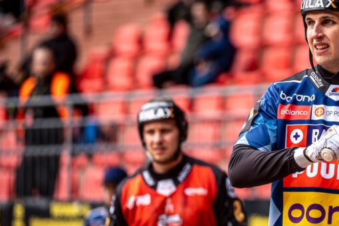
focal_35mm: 372
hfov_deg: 5.5
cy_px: 92
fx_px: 3502
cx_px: 322
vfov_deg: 3.7
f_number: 2.8
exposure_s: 1/1000
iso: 250
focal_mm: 165
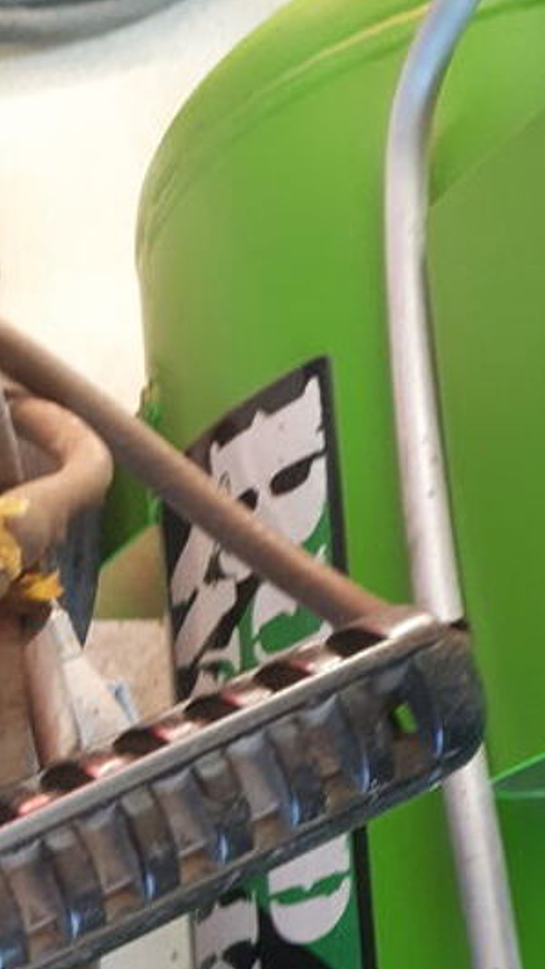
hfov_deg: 14.9
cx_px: -316
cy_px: 1133
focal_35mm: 74
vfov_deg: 25.9
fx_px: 1902
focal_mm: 3.6
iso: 160
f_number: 1.9
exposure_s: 1/20
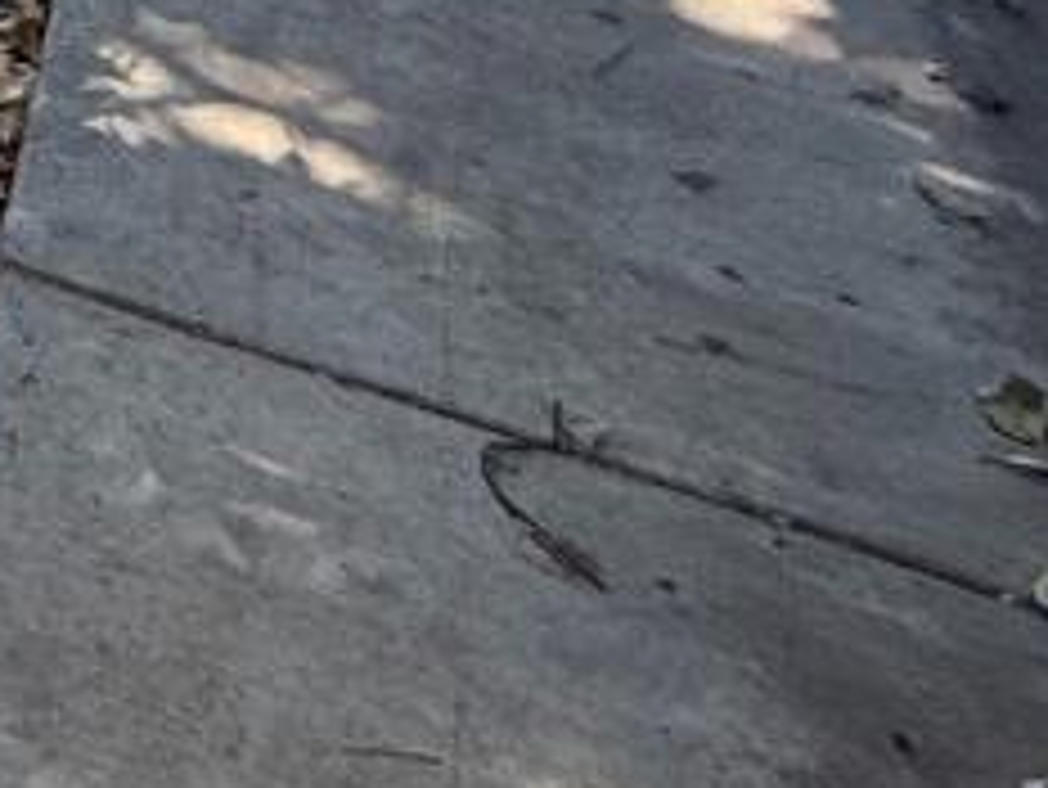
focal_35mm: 90
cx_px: -1498
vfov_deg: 12.4
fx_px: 2726
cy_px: -1196
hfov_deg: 14.3
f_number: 2.2
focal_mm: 2.22
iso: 64
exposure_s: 1/264
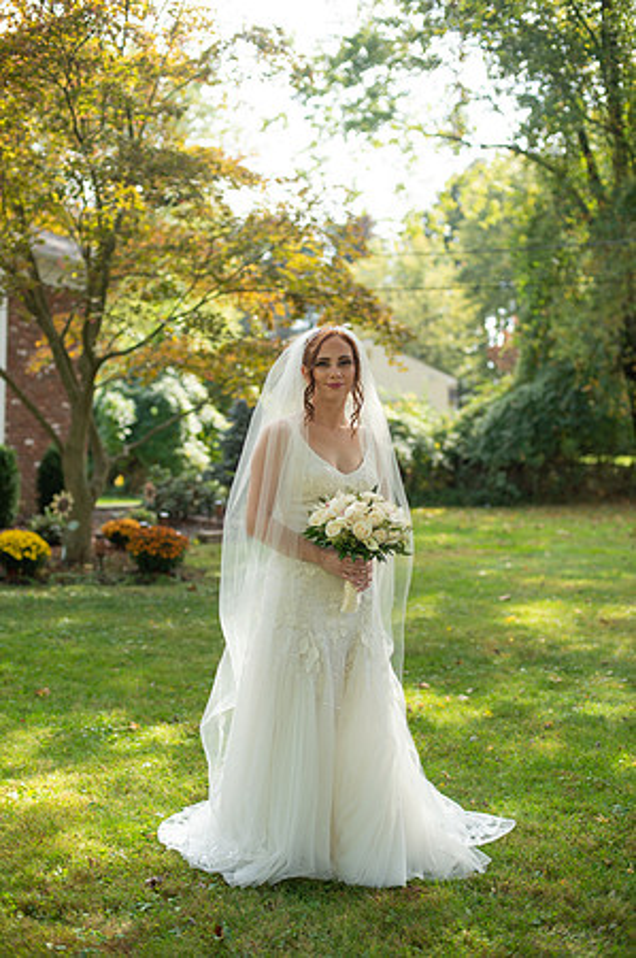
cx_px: 318
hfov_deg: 26.9
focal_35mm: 50
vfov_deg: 39.6
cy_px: 479
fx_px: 1328
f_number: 2.5
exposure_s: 1/1600
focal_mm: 50
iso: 320
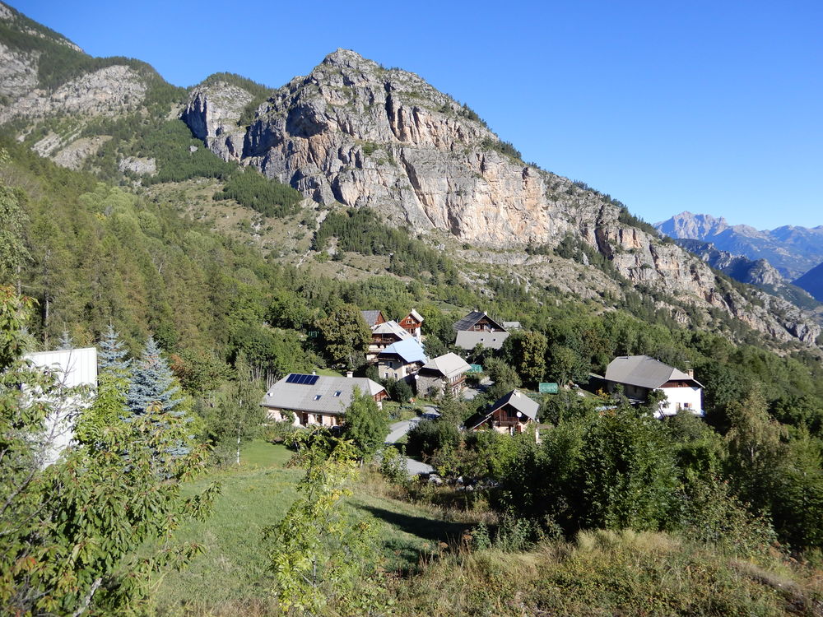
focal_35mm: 24
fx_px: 571
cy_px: 308
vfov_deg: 56.8
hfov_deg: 71.6
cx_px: 412
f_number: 3.4
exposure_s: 1/640
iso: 80
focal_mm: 4.3
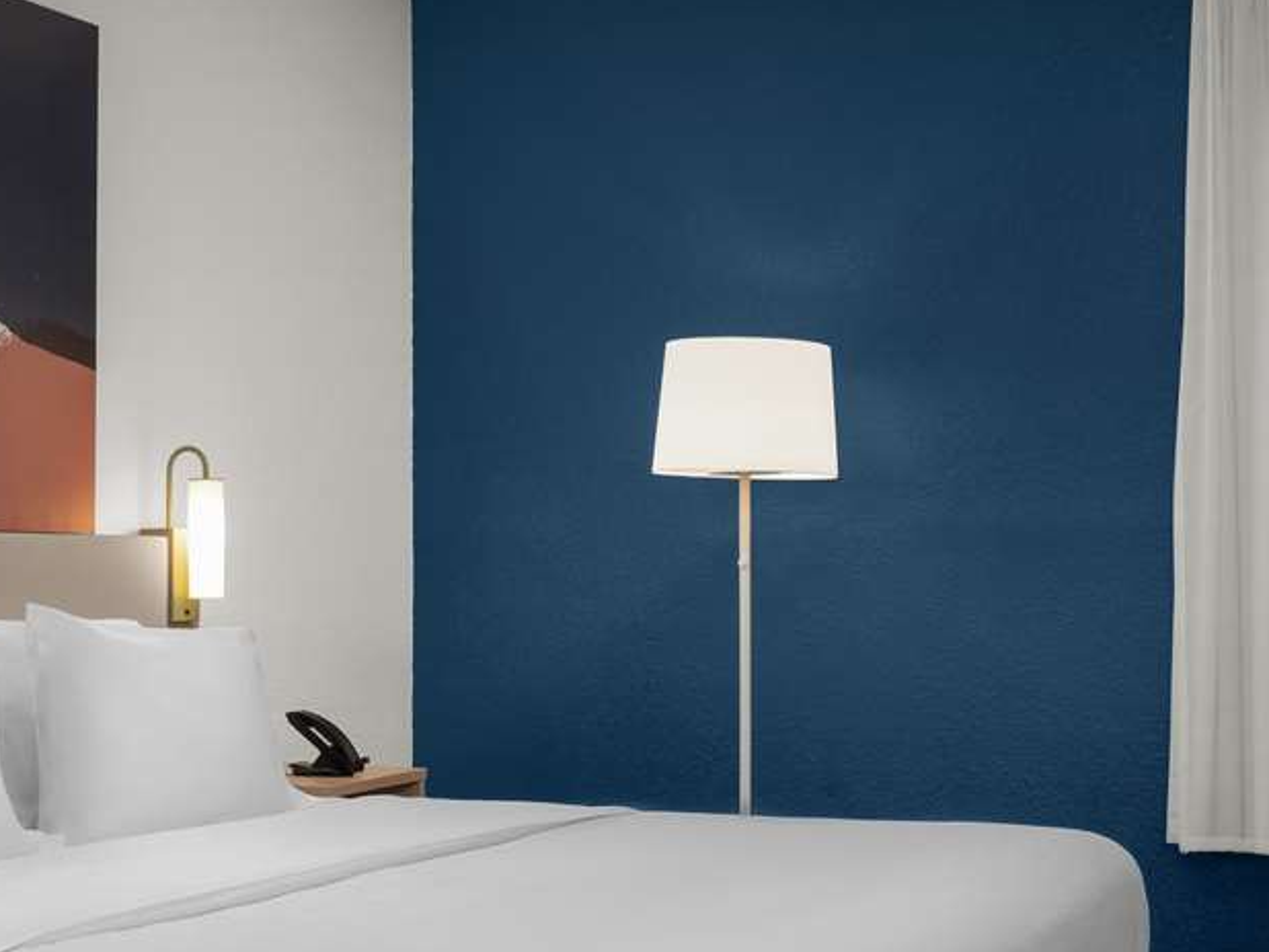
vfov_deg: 26.0
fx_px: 2054
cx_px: 593
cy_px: 623
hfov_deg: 34.3
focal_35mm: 56
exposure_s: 1/15
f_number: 11
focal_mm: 24
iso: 400
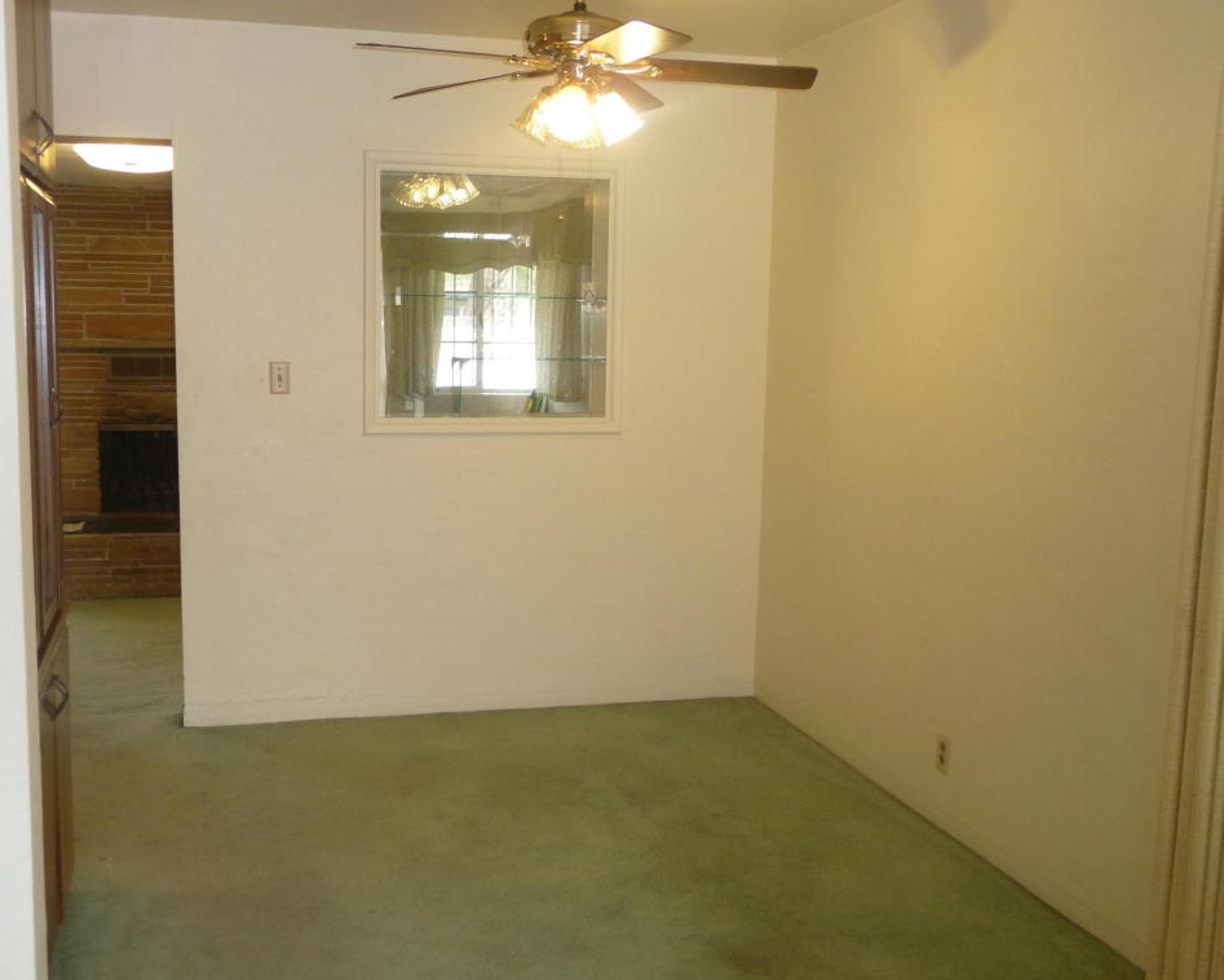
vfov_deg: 39.2
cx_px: 571
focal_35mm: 38
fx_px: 1377
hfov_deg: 47.9
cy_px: 487
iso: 320
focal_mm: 6
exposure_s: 1/30
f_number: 3.7
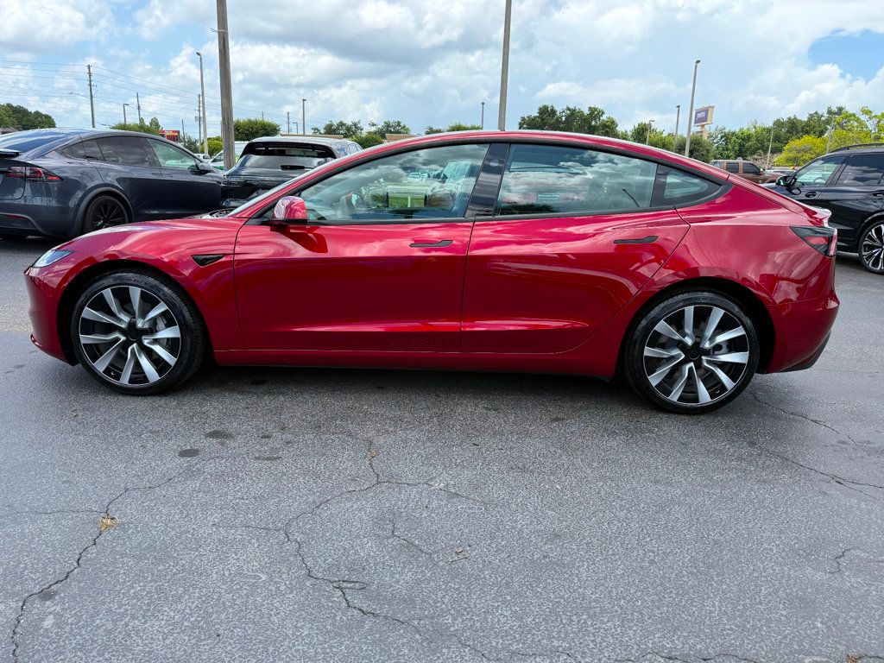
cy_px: 332
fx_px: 613
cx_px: 442
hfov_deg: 71.6
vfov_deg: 56.8
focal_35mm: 24
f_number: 1.78
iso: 100
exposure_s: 1/2299
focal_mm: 6.76
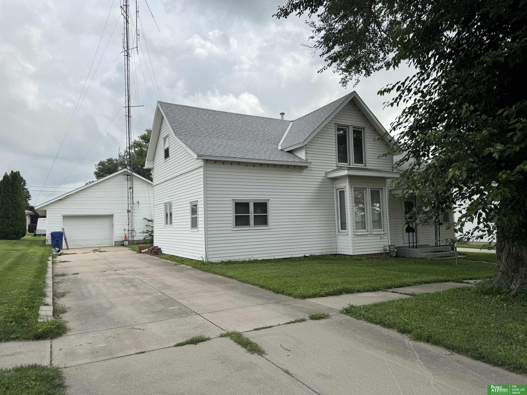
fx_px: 365
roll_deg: +1.7
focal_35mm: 24
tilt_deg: +3.1
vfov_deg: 56.8
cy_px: 198
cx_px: 264
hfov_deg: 71.6
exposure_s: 1/4608
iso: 80
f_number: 1.78
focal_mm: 6.76
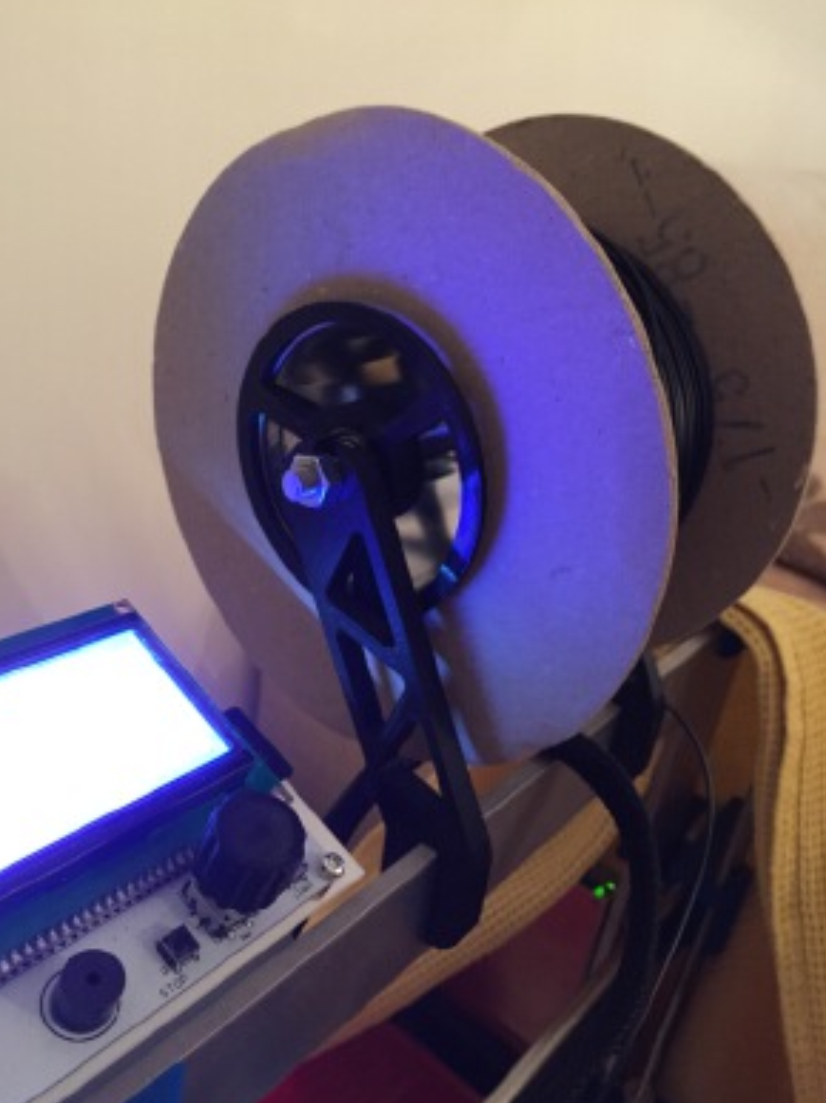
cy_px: 561
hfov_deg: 46.8
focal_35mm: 30
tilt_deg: -26.5
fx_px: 955
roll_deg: -8.0
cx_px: 402
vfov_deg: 60.0
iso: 500
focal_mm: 4.15
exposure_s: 1/15
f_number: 2.2
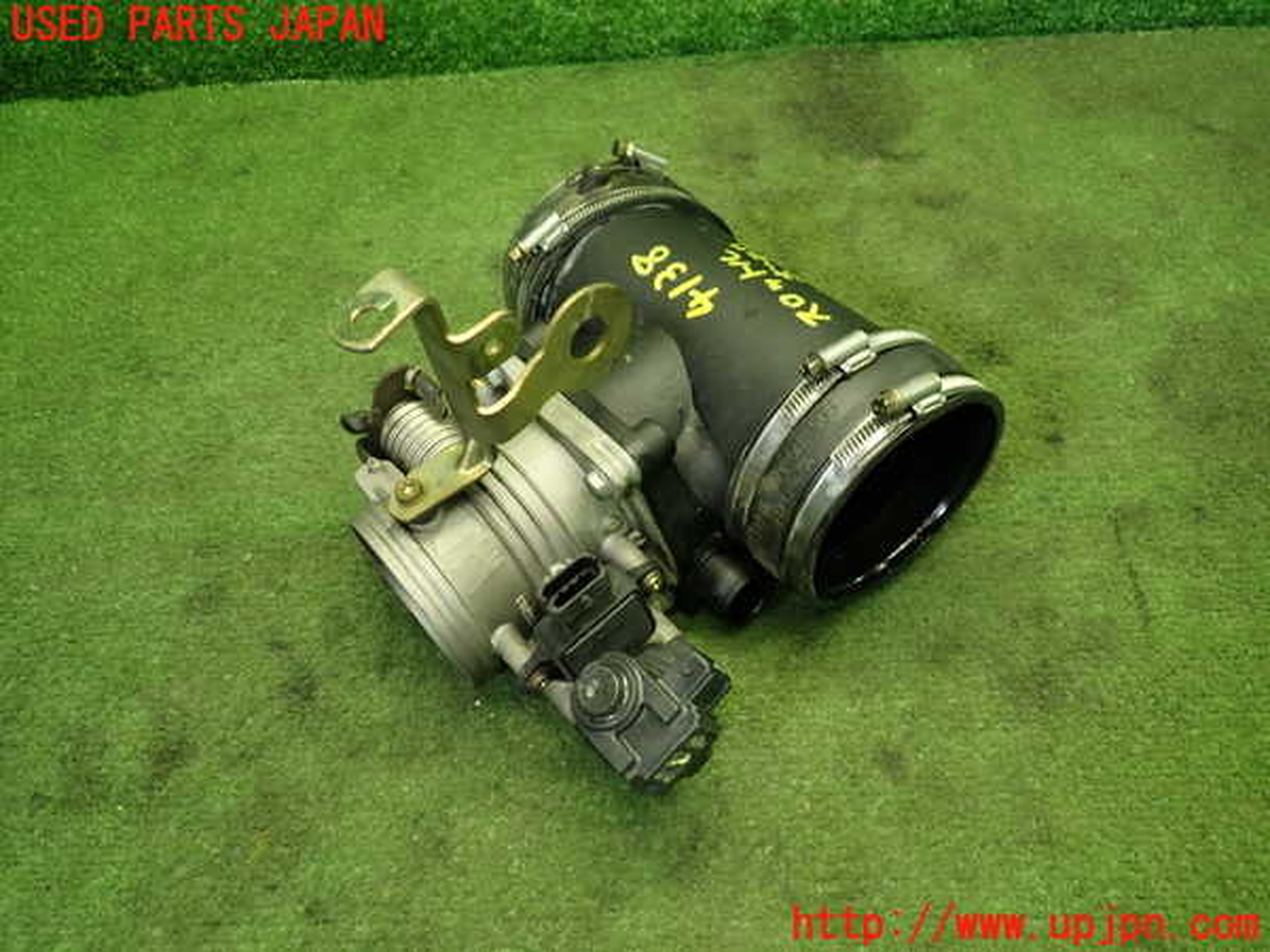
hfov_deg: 63.4
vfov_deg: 49.7
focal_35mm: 28
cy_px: 476
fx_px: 1027
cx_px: 635
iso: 200
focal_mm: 5.05
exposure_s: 1/30
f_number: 2.2
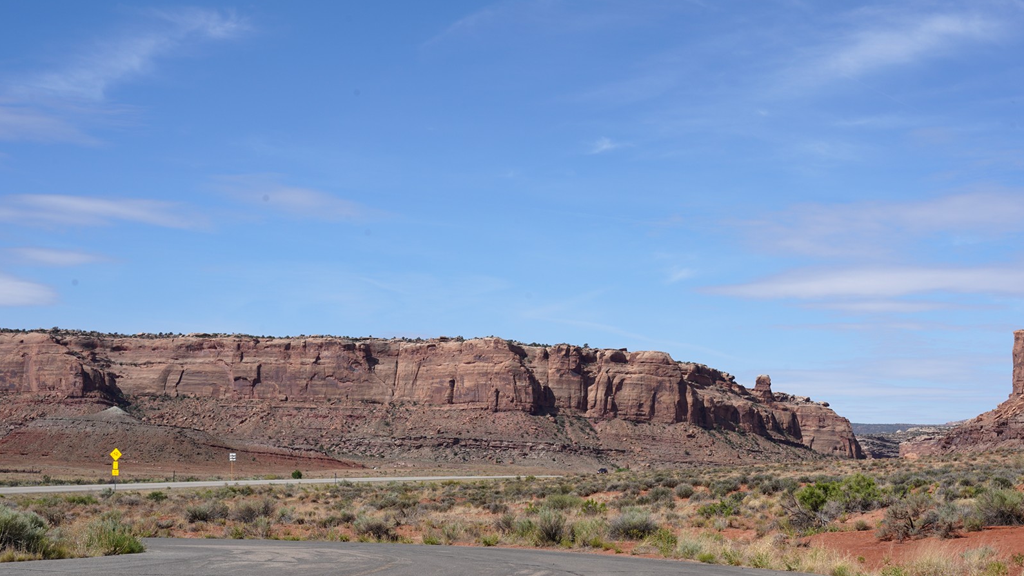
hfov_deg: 33.8
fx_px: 1683
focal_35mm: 62
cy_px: 371
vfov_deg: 19.4
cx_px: 602
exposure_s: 1/100
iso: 100
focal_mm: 47
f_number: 18
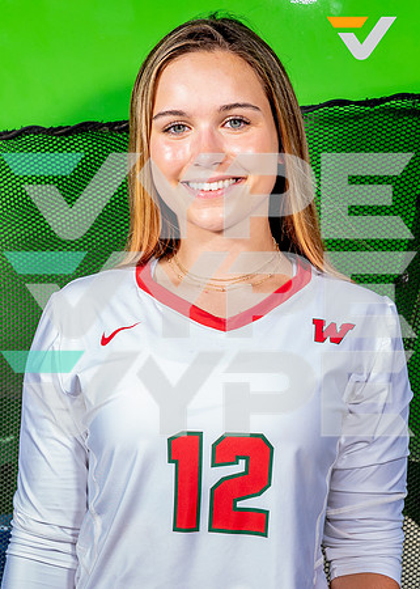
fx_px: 1274
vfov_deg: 26.0
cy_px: 294
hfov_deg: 18.7
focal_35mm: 76
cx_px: 198
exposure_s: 1/125
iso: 100
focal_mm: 52
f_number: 8
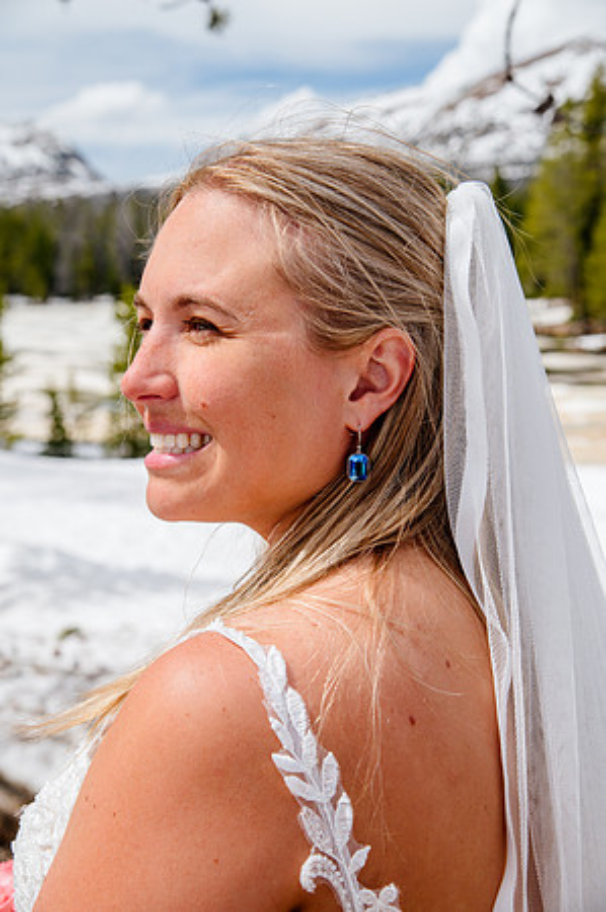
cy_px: 456
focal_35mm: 66
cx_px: 303
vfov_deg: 30.5
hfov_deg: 20.6
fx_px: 1670
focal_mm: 66
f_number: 9
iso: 250
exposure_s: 1/250
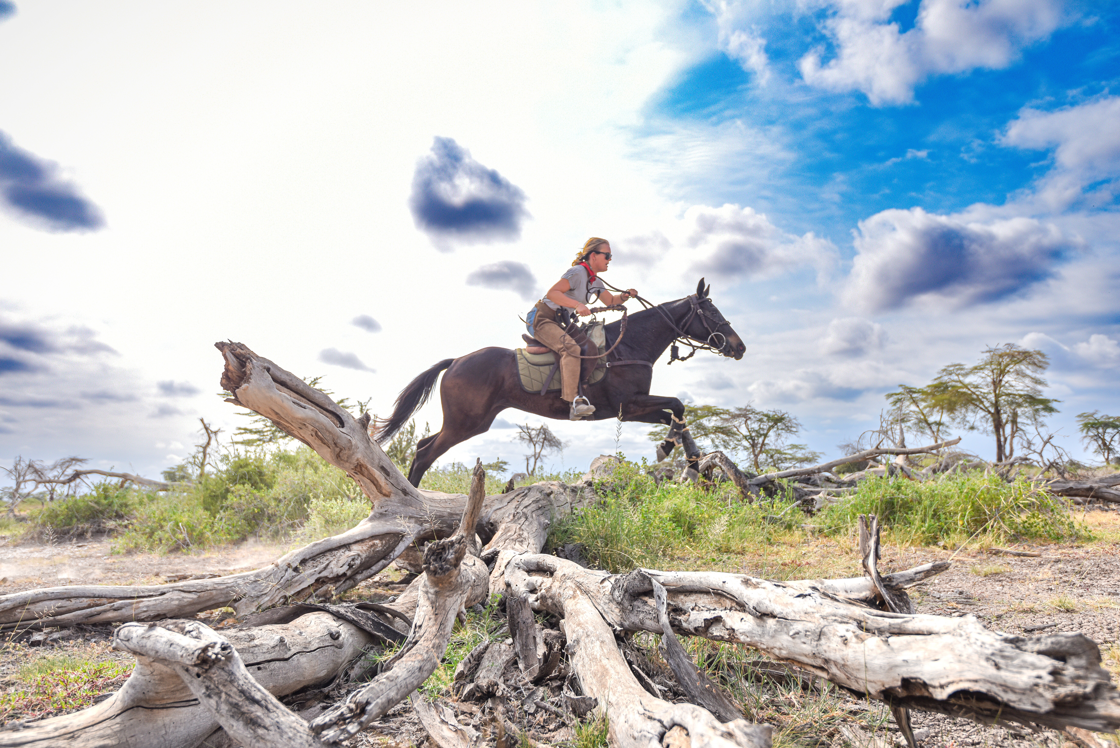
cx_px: 560
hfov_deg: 71.5
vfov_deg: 51.3
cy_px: 374
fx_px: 778
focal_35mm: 25
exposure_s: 1/1000
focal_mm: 25
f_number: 4.5
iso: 100
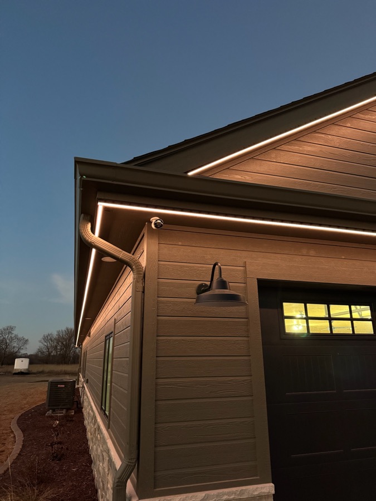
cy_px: 250
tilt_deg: +16.2
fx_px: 348
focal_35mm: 24
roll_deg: +0.9
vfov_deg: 71.6
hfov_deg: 56.8
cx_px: 188
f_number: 1.78
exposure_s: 1/49
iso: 800
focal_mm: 6.76
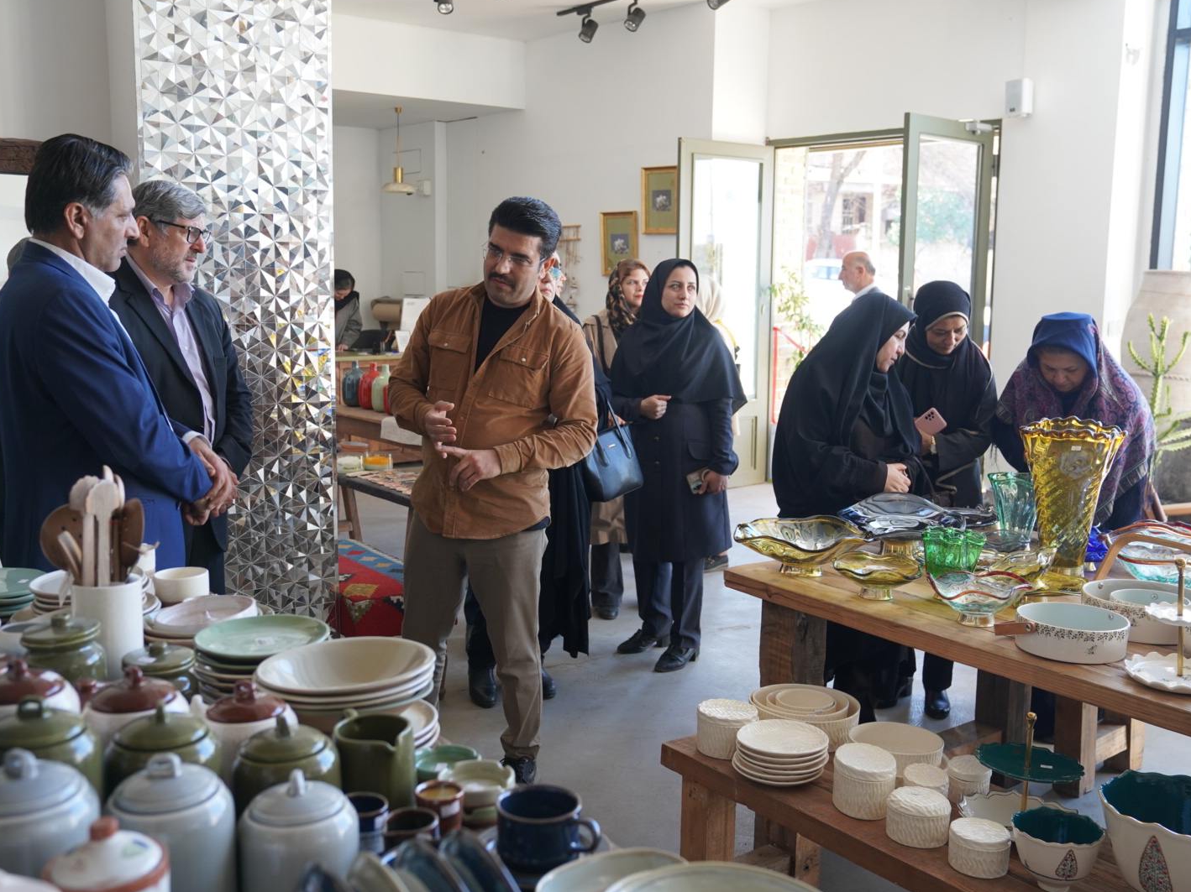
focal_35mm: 34
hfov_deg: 54.0
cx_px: 614
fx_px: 1170
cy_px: 441
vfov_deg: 41.8
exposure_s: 1/160
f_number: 4
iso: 800
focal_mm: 31
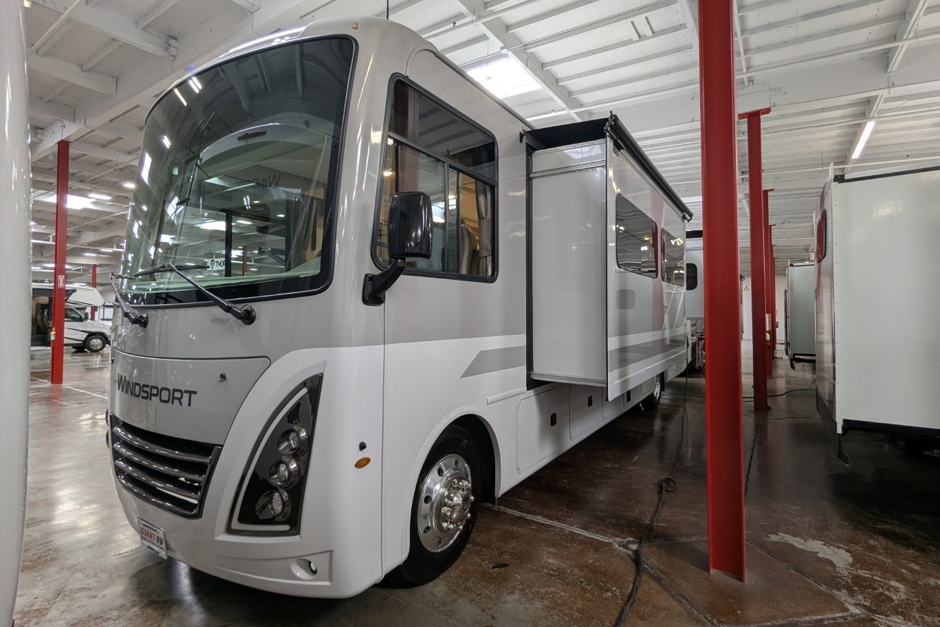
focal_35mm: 17
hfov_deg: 93.3
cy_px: 299
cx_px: 471
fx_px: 444
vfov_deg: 70.4
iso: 87
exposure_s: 1/73.1
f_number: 2.2
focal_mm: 2.35
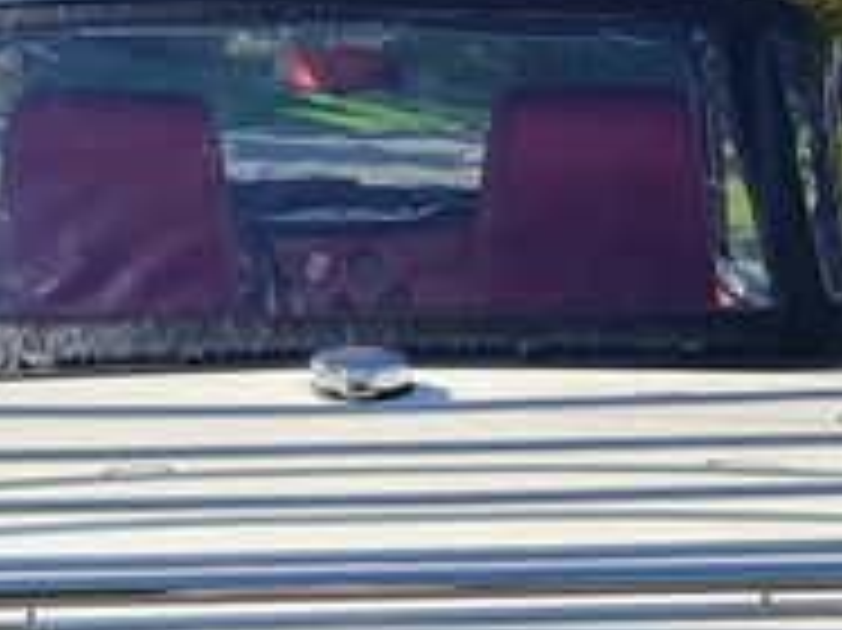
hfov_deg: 22.0
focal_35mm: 89
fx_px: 2163
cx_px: 419
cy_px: 832
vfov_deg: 15.7
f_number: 1.8
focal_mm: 5.4
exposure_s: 1/1961
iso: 40
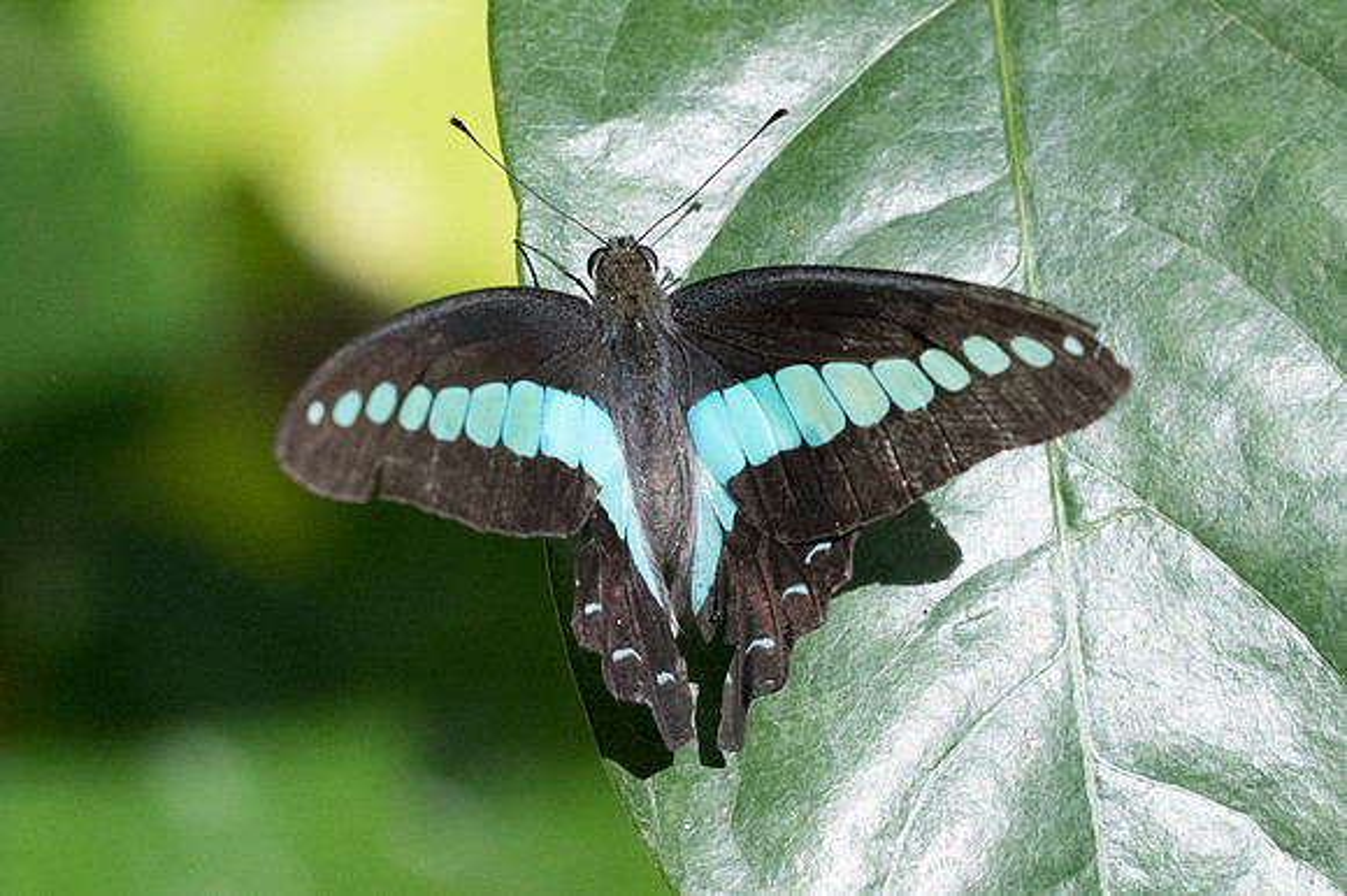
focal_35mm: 570
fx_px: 21302
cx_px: 670
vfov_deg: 2.4
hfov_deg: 3.6
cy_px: 412
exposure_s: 1/4000
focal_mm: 150
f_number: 5
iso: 1250
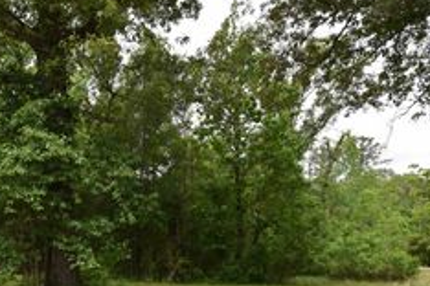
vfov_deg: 37.4
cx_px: 108
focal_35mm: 32
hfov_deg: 55.9
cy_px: 276
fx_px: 382
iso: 100
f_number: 7.1
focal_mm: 10
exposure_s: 1/200
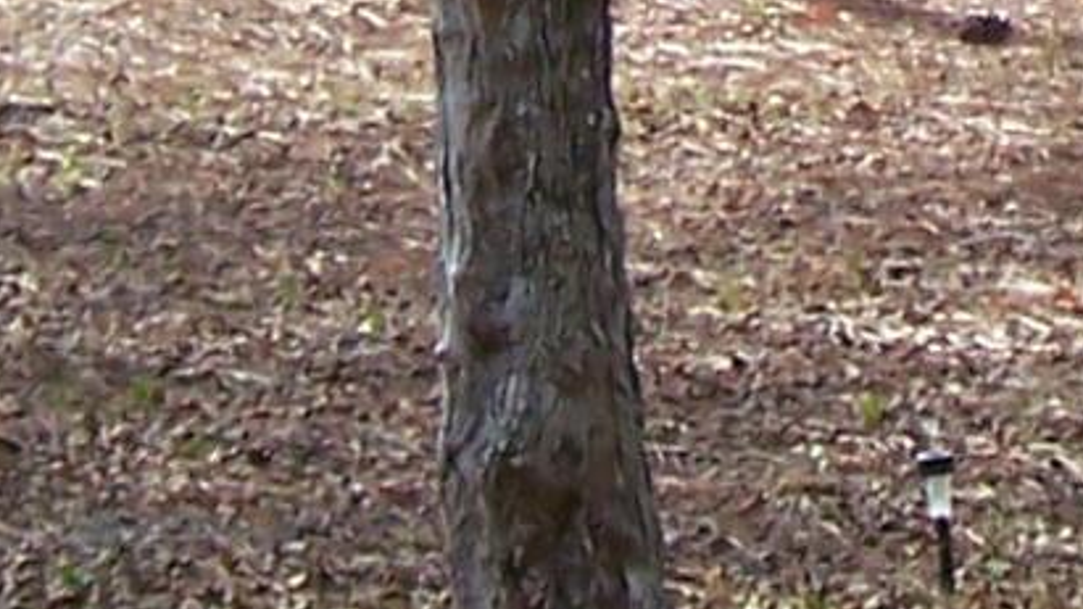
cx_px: 1318
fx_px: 8671
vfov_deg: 4.0
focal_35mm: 302
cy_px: -643
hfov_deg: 7.1
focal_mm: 6.3
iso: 64
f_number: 2.8
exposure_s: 1/200
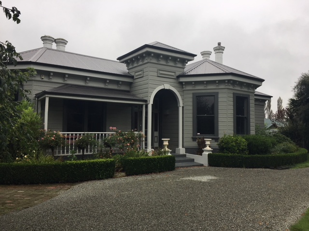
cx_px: 154
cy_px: 116
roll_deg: -0.1
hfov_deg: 61.7
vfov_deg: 48.2
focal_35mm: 29
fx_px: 259
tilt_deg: +4.3
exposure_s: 1/384
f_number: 2.2
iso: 25
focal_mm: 4.15
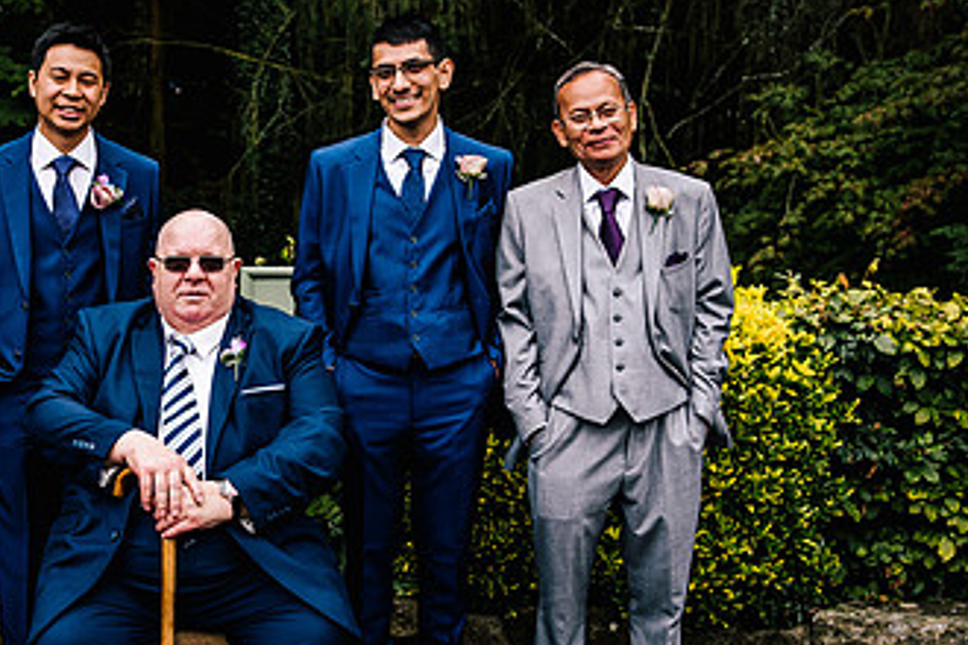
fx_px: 1667
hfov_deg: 31.7
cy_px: 362
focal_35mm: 62
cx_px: 232
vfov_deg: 21.9
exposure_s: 1/500
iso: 250
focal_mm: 35
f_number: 4
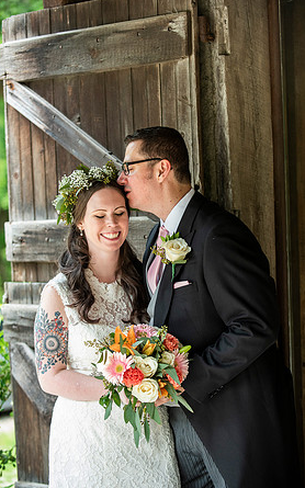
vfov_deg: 21.2
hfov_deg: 13.3
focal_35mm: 98
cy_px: 243
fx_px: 1304
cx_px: 158
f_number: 2.8
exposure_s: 1/400
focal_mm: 95
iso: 640
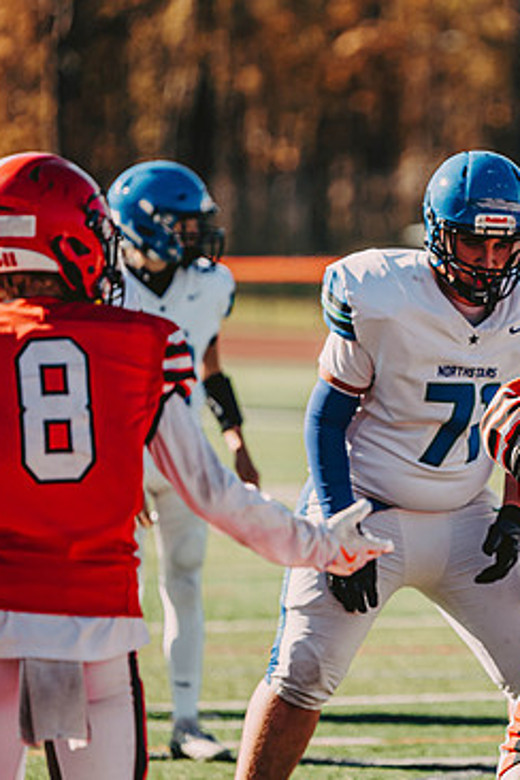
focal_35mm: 335
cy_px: 390
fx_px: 7258
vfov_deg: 6.2
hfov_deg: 4.1
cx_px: 491
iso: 250
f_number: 3.2
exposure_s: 1/2500
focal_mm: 200
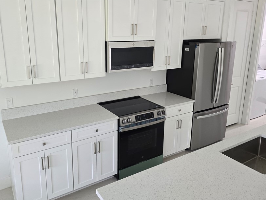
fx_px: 223
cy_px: 85
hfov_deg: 61.5
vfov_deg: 48.1
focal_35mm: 29
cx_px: 121
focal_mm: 6.3
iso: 160
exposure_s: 1/180
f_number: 1.7
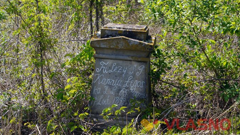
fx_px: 557
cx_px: 119
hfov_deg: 24.3
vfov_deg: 13.8
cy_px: 77
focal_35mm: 88
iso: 100
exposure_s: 1/125
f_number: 7.1
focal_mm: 55
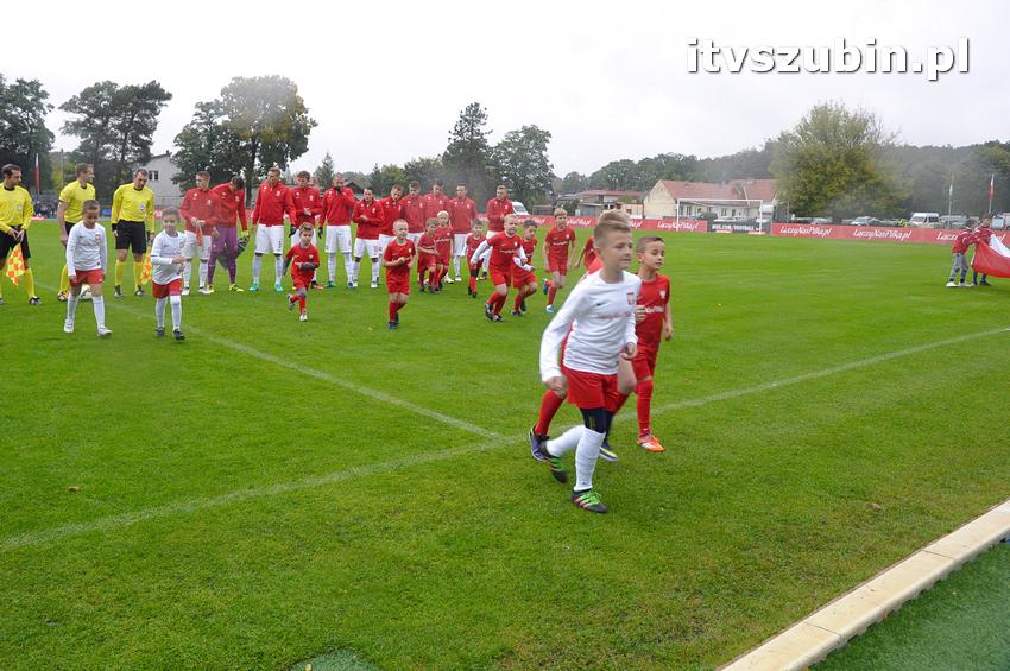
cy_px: 336
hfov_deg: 67.4
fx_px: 757
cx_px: 505
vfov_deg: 47.8
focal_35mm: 27
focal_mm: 18
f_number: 7.1
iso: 1000
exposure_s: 1/200
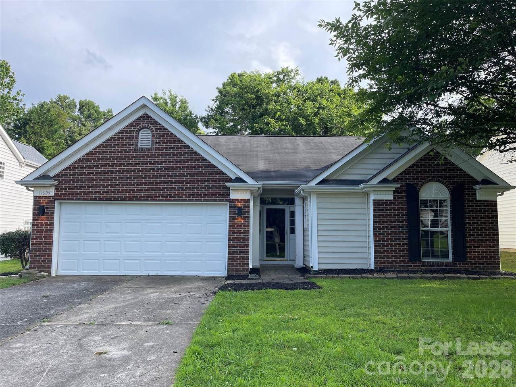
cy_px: 194
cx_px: 258
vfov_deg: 53.1
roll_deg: -0.4
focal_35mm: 26
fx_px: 388
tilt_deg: +5.3
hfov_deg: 67.3
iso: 50
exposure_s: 1/1309
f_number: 1.6
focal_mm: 5.1
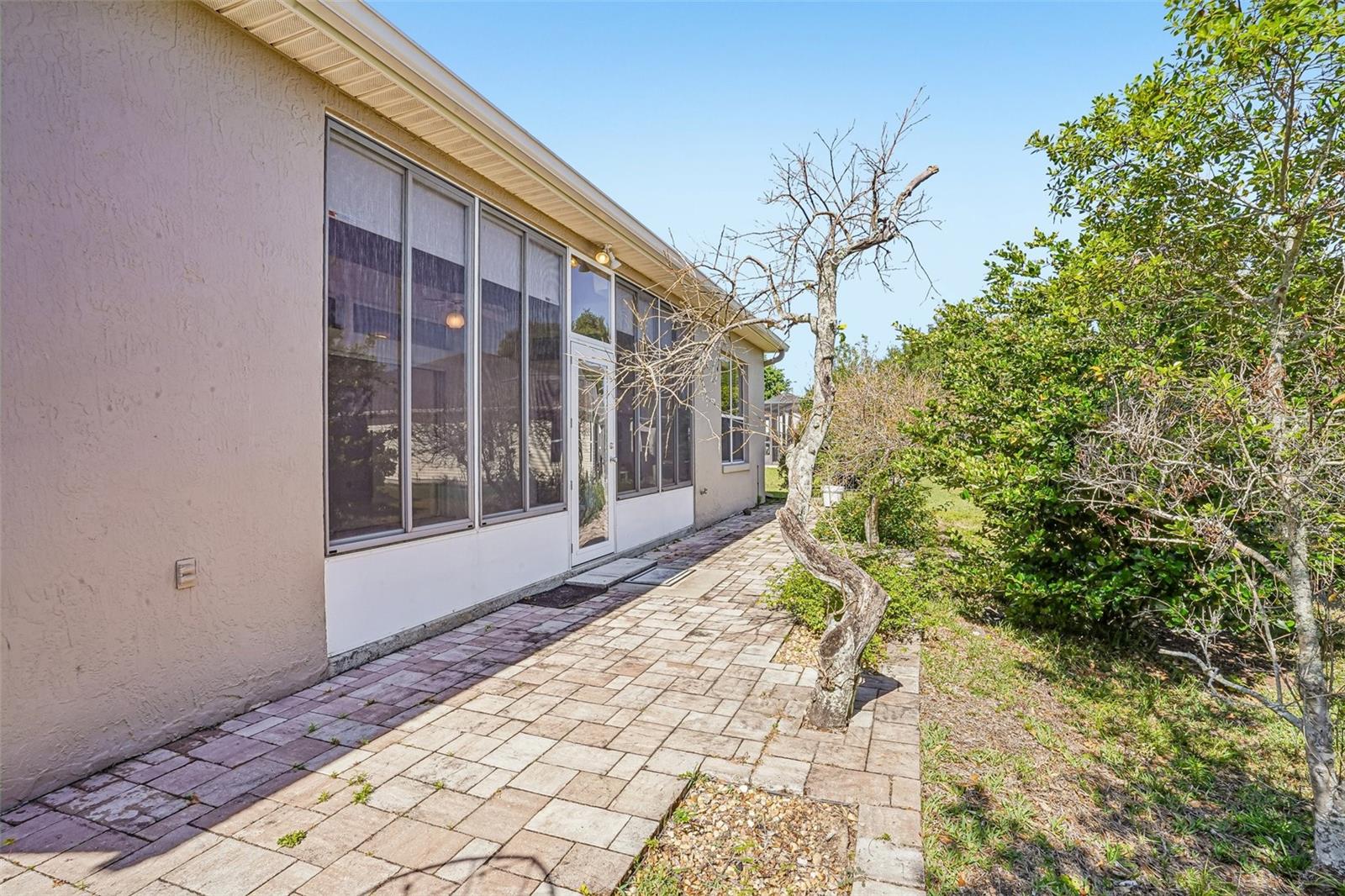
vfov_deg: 70.4
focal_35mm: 17
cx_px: 672
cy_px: 448
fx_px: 635
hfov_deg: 93.3
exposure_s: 1/25
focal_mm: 17
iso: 100
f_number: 20
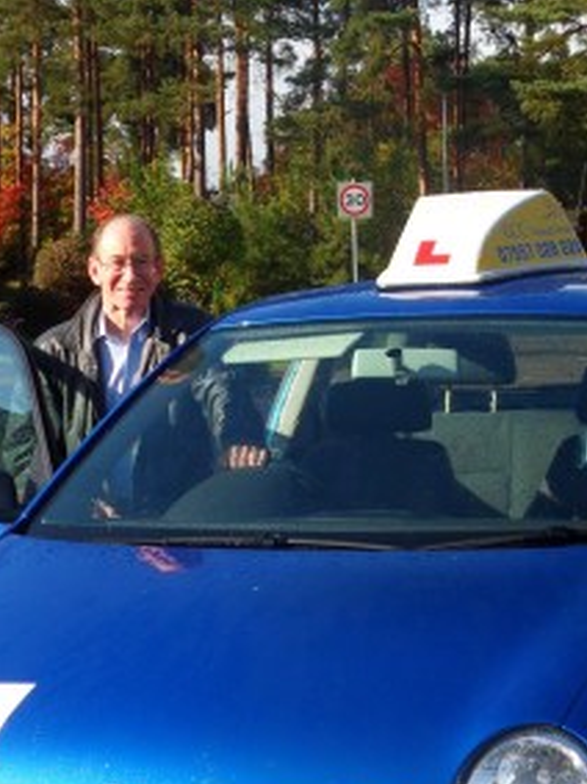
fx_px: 2127
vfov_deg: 20.9
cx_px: 413
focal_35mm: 94
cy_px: 368
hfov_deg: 15.7
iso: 80
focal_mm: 9.1
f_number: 4.5
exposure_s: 1/350
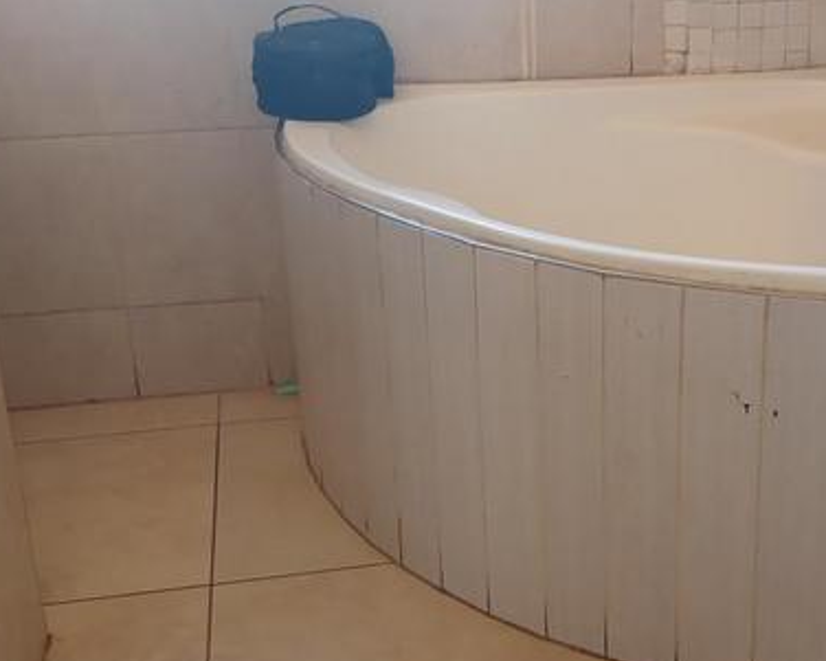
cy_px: 404
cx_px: 604
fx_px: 1369
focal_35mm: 56
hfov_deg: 33.0
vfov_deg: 27.1
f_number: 1.8
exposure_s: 1/25
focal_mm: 4
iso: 320
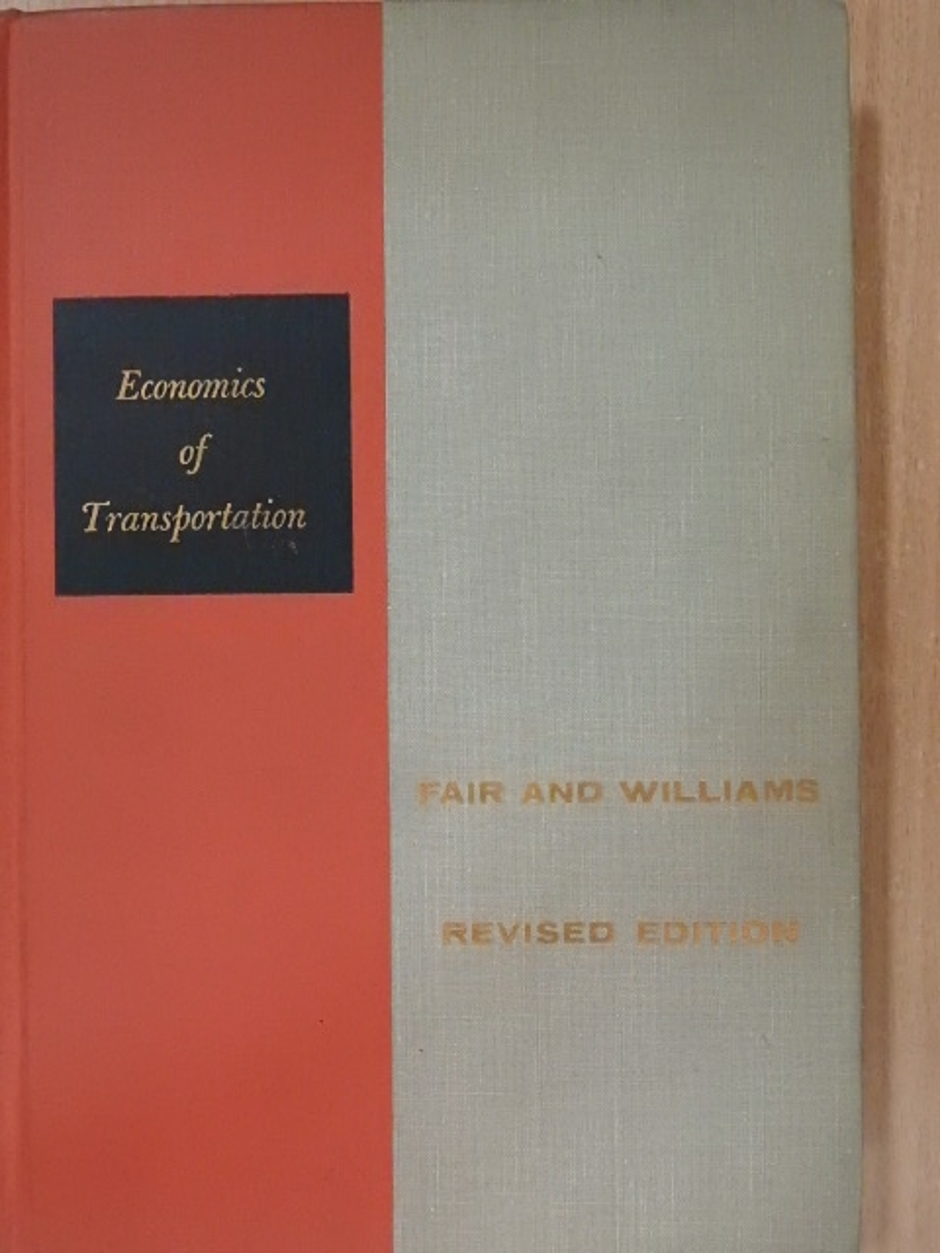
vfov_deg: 52.6
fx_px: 1267
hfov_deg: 40.7
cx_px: 470
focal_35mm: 35
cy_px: 626
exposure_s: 1/80
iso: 1400
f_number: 3.8
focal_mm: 6.3
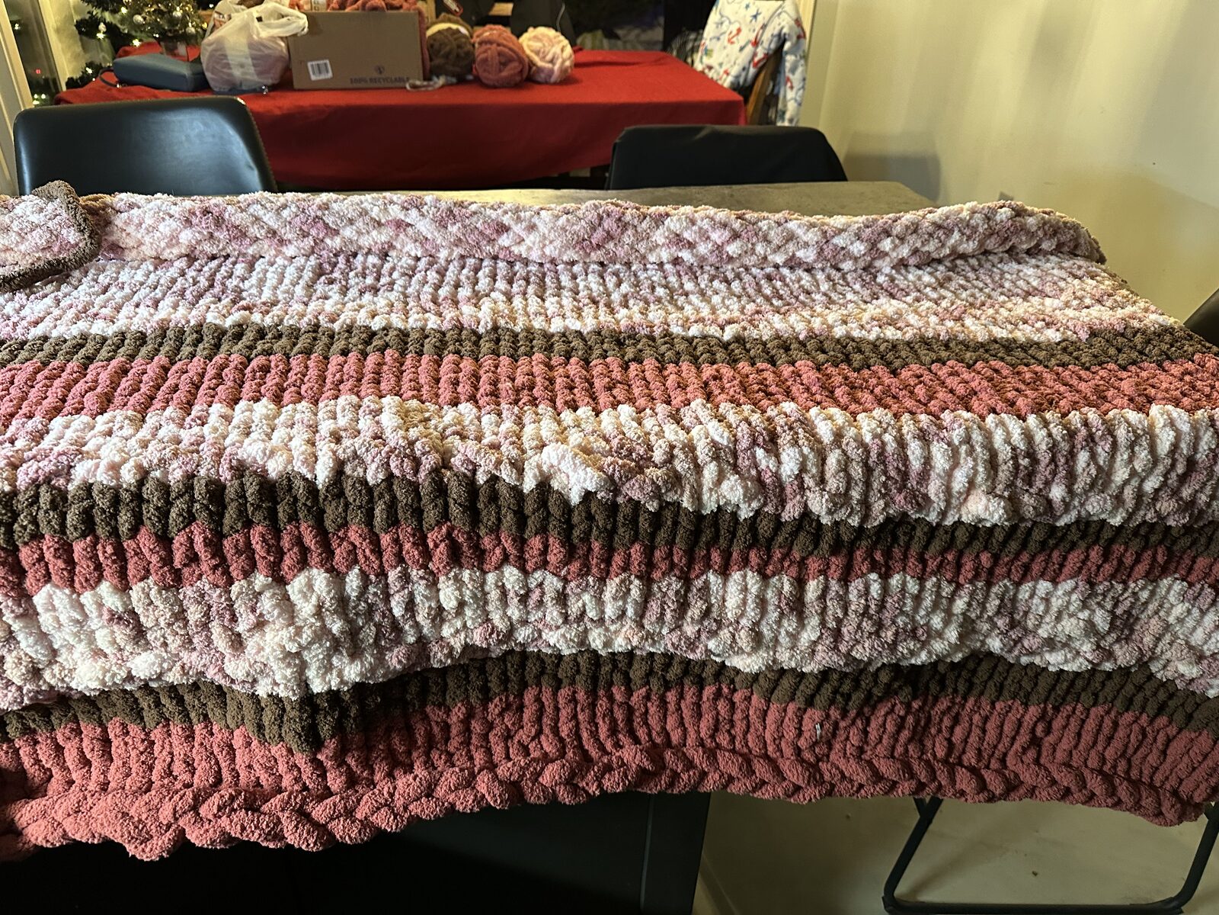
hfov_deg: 71.6
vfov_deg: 56.8
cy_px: 458
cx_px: 610
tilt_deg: -33.6
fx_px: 845
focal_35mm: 24
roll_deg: -2.9
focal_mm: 6.86
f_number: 1.78
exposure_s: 1/60
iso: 400
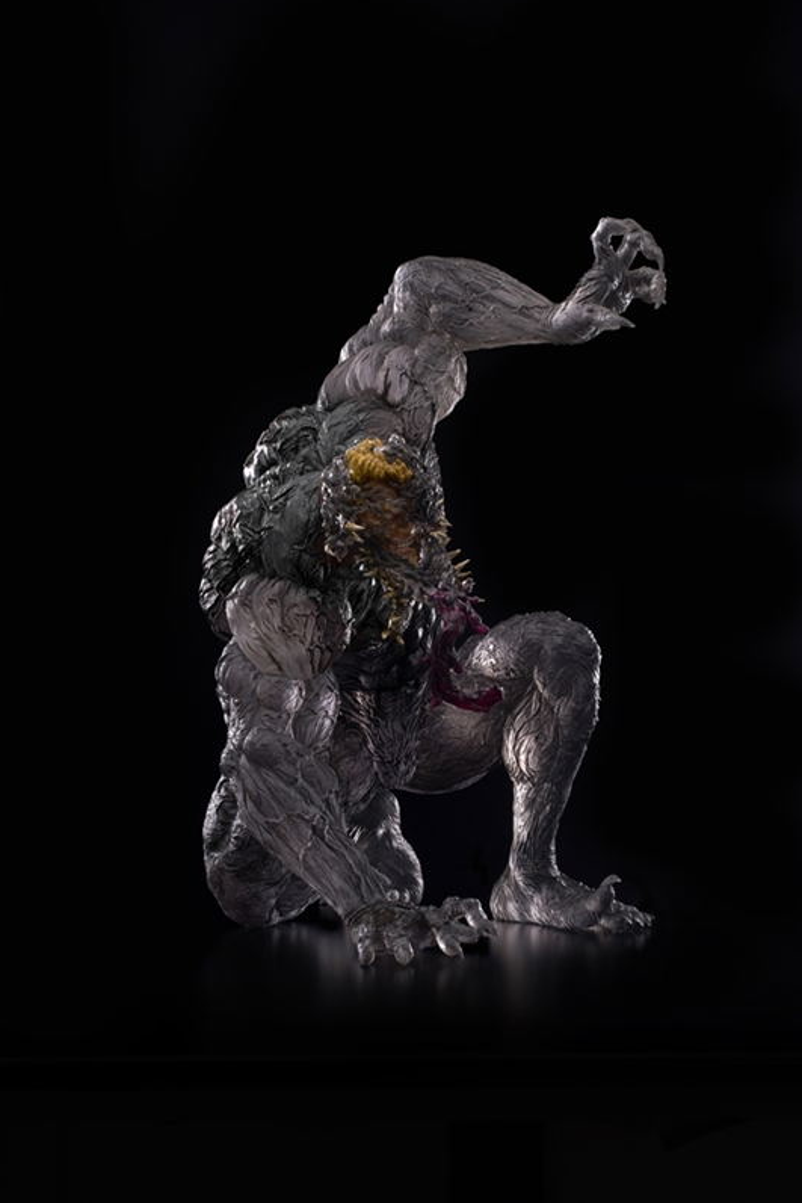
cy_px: 598
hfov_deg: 13.6
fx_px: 3373
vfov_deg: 20.2
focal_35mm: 101
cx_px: 400
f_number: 16
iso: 200
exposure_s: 1/125
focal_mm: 100
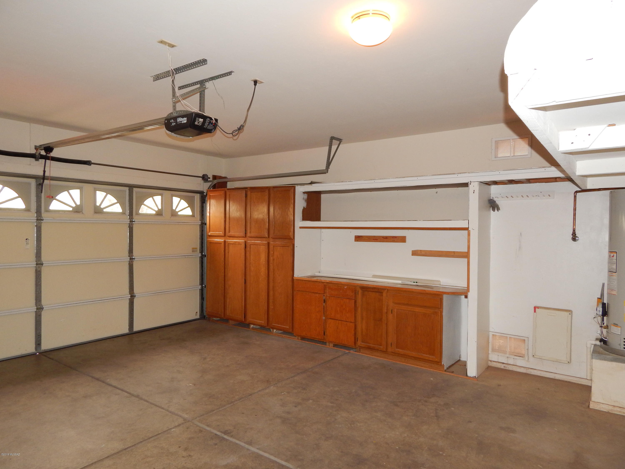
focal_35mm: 23
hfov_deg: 73.9
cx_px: 312
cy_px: 234
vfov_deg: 58.9
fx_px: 415
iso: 200
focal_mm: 4
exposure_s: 1/30
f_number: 3
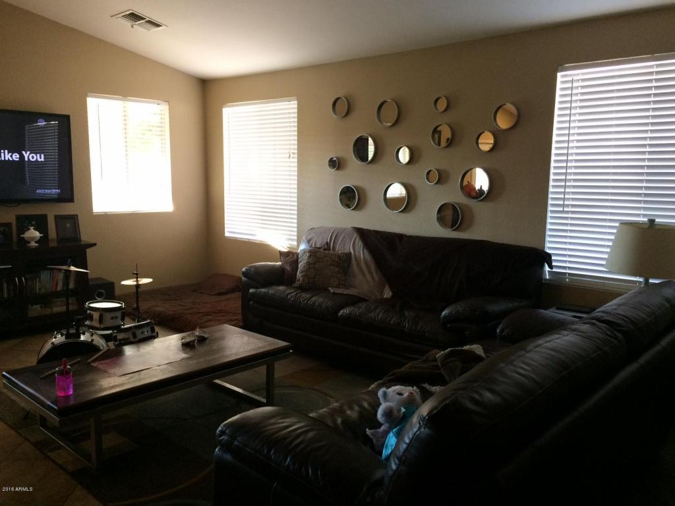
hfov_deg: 61.7
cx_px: 338
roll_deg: -1.2
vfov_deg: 48.2
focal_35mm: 29
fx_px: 565
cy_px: 253
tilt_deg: -8.7
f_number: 2.2
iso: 100
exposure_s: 1/30
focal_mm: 4.15
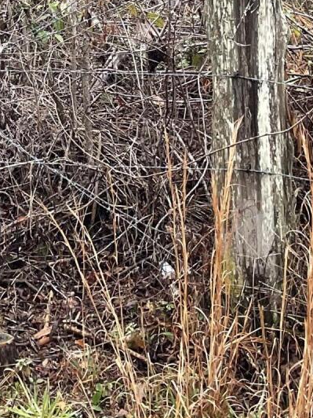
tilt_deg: +3.0
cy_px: -189
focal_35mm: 94
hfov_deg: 14.8
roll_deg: -0.1
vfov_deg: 18.7
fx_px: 1133
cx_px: -133
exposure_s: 1/113
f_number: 1.6
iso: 125
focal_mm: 5.1
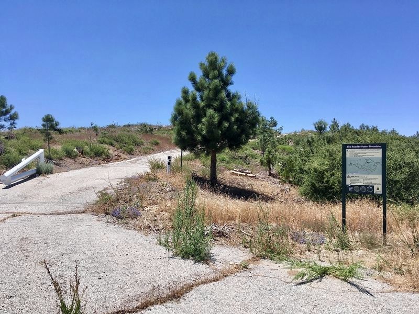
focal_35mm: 29
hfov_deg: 61.7
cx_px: 210
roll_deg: -0.2
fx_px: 351
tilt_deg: +2.6
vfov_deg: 48.2
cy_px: 157
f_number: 2.2
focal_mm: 4.15
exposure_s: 1/1637
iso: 25
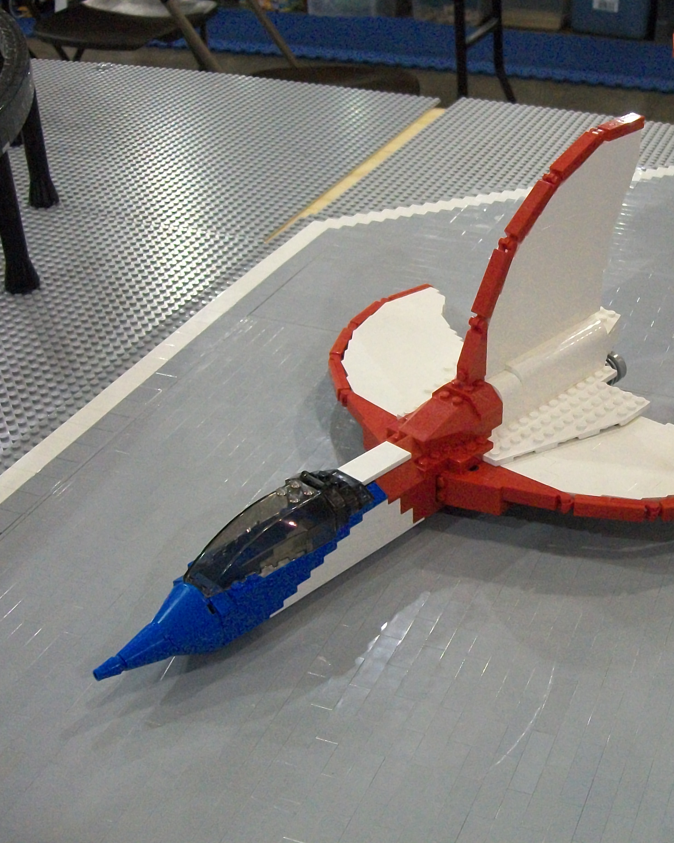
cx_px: 525
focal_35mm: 47
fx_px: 1172
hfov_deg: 31.4
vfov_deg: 39.5
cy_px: 422
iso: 448
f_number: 2.7
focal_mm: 6
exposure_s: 1/60
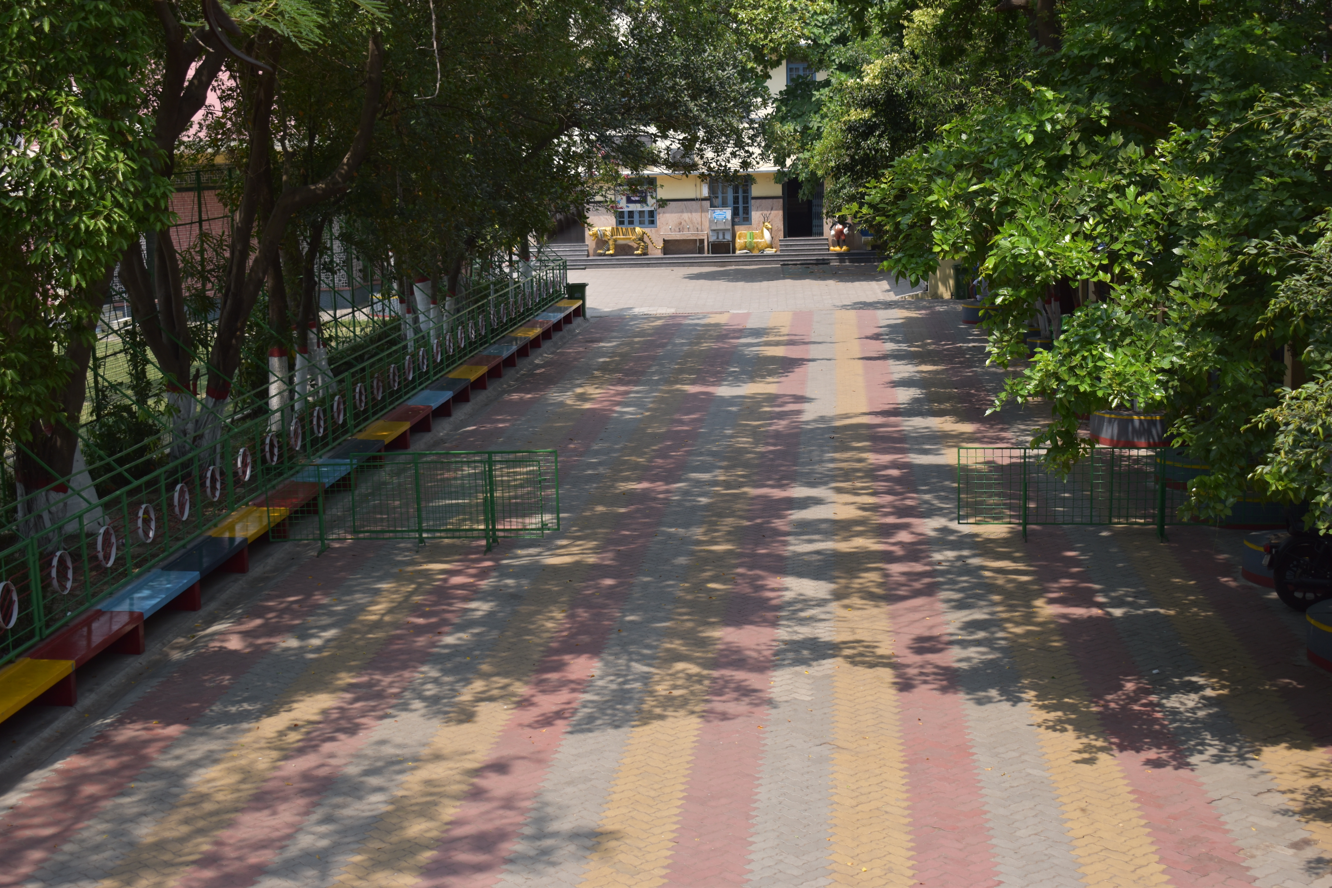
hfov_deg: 35.1
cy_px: 444
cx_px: 666
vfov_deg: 23.8
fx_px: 2109
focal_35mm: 57
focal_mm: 38
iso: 140
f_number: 4.8
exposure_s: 1/500
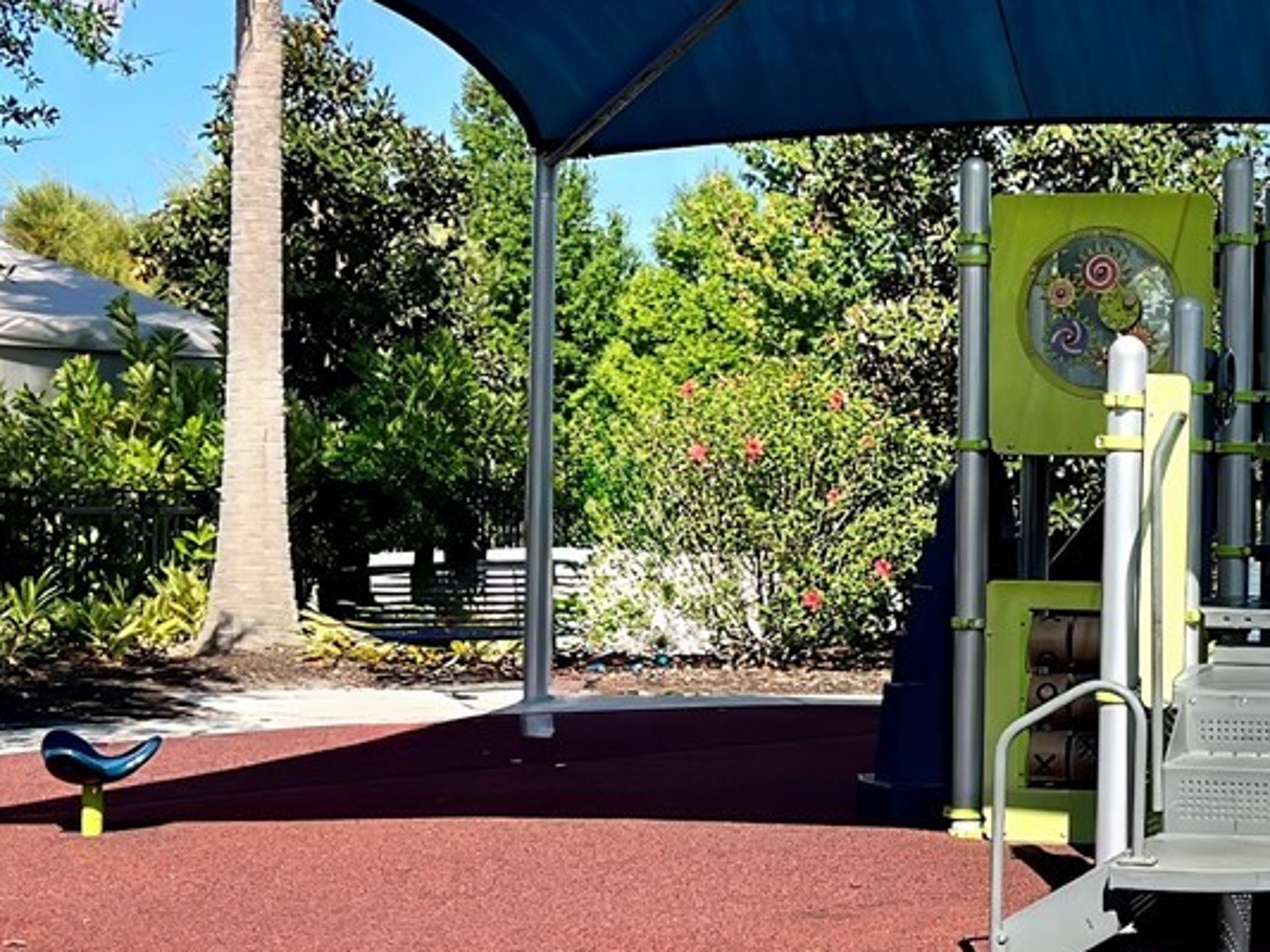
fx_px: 2862
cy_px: 466
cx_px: 1158
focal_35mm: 78
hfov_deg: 24.3
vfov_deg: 18.9
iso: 50
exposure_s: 1/3571
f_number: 1.5
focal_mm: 5.7
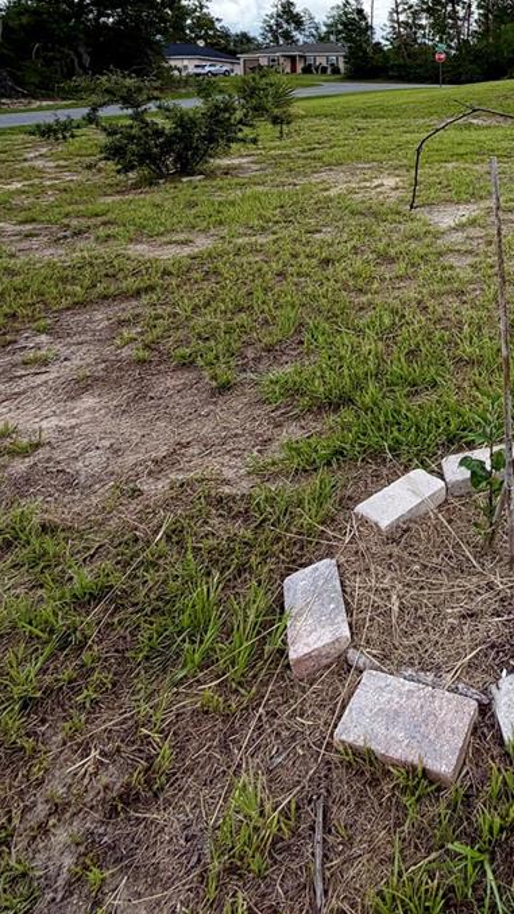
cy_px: 140
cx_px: 561
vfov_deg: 61.9
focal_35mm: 27
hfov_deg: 36.5
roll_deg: -1.6
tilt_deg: -1.8
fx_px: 655
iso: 20
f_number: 2.2
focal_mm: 2.22
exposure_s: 1/799
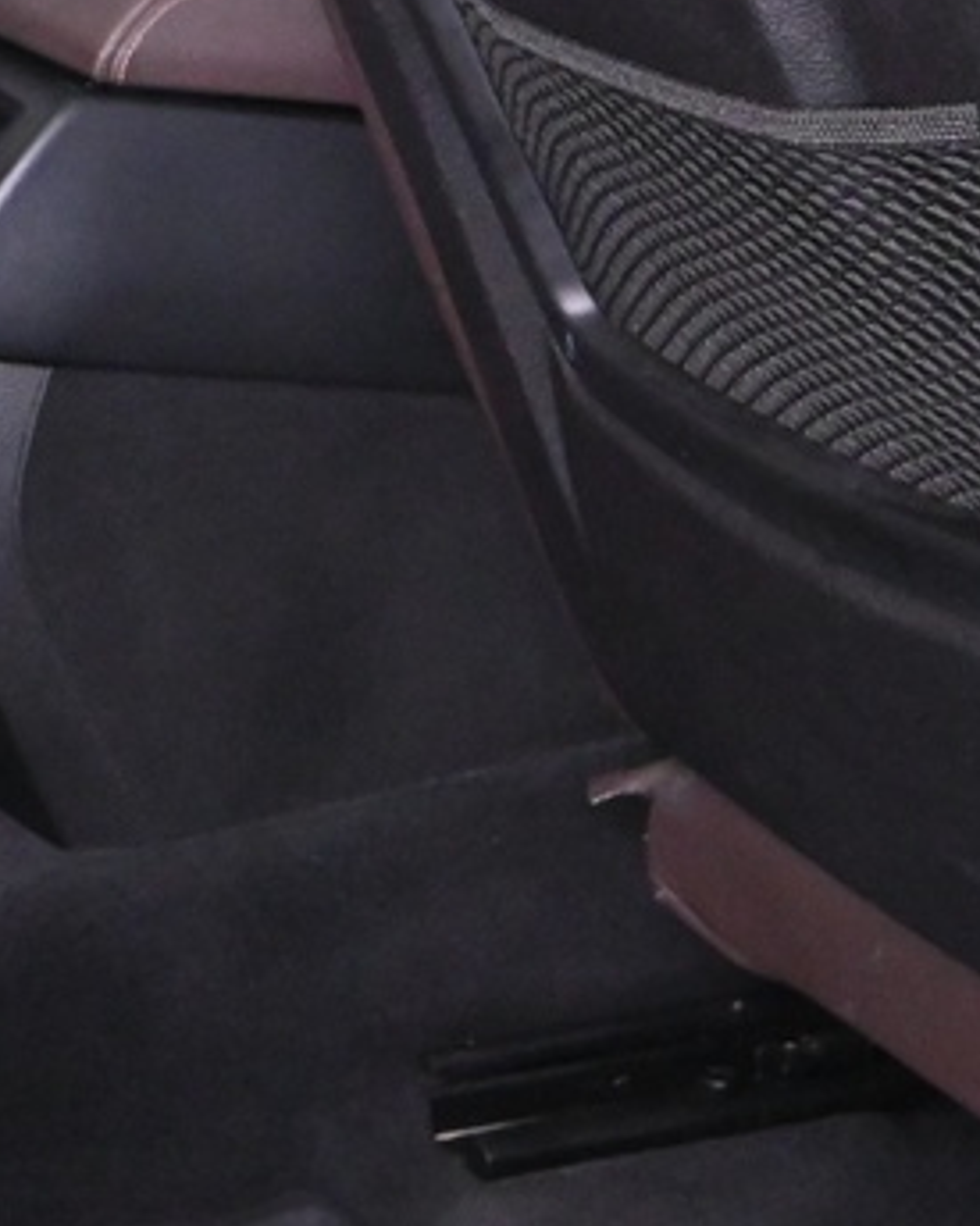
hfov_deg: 11.4
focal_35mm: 116
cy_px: -71
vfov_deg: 16.2
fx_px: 4211
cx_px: -1226
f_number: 3.5
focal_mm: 17.5
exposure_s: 1/10
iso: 3200
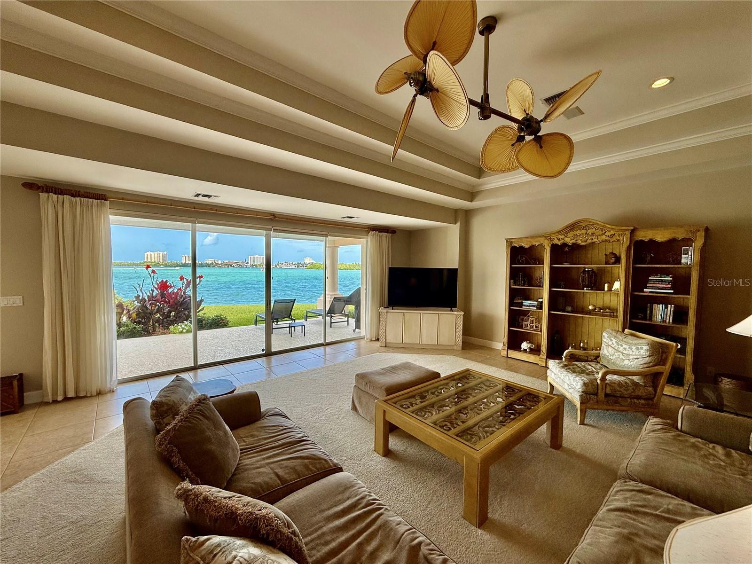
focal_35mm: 14
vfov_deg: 85.7
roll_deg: -0.5
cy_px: 282
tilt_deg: -2.3
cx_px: 376
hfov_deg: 102.1
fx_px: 304
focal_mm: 2.22
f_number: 2.2
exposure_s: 1/304
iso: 50
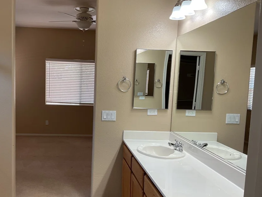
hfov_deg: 50.9
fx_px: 273
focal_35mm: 36
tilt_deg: -8.0
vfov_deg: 39.6
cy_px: 112
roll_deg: -4.4
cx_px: 100
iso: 40
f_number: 1.8
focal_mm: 3
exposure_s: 1/60
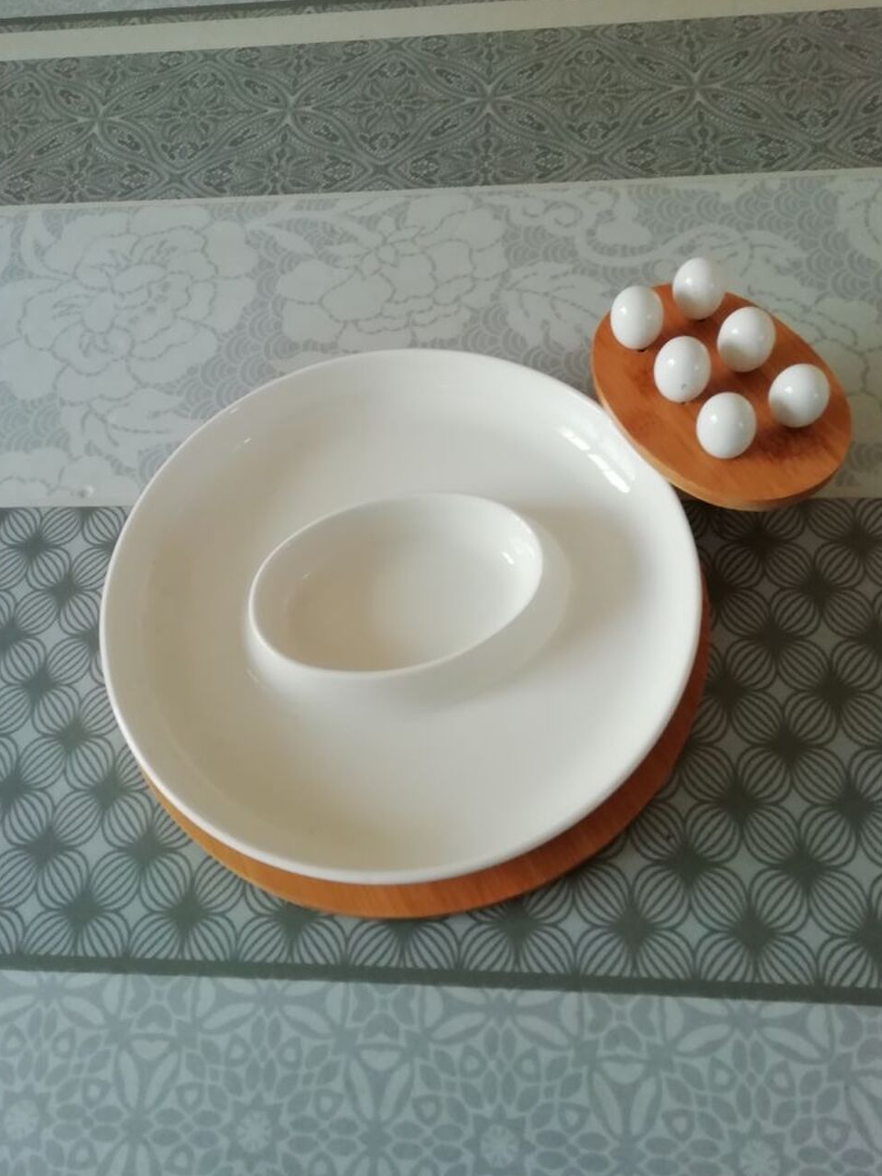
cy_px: 595
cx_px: 438
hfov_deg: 51.4
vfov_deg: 65.3
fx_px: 917
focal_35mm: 27
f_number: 2.2
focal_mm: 3.46
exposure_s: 1/33.3
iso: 125
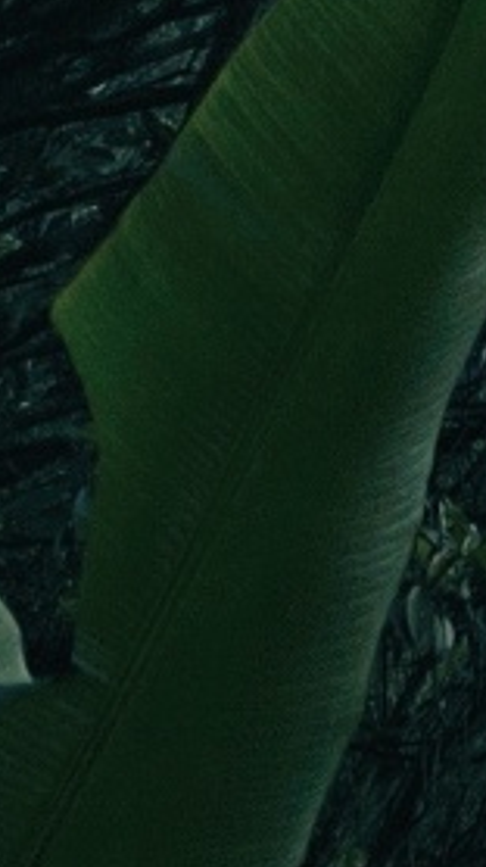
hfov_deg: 3.9
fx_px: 6908
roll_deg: +0.9
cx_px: 1280
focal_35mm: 301
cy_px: -945
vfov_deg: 6.9
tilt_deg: +0.7
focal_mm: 7.5
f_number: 2.2
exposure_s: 1/763
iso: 20
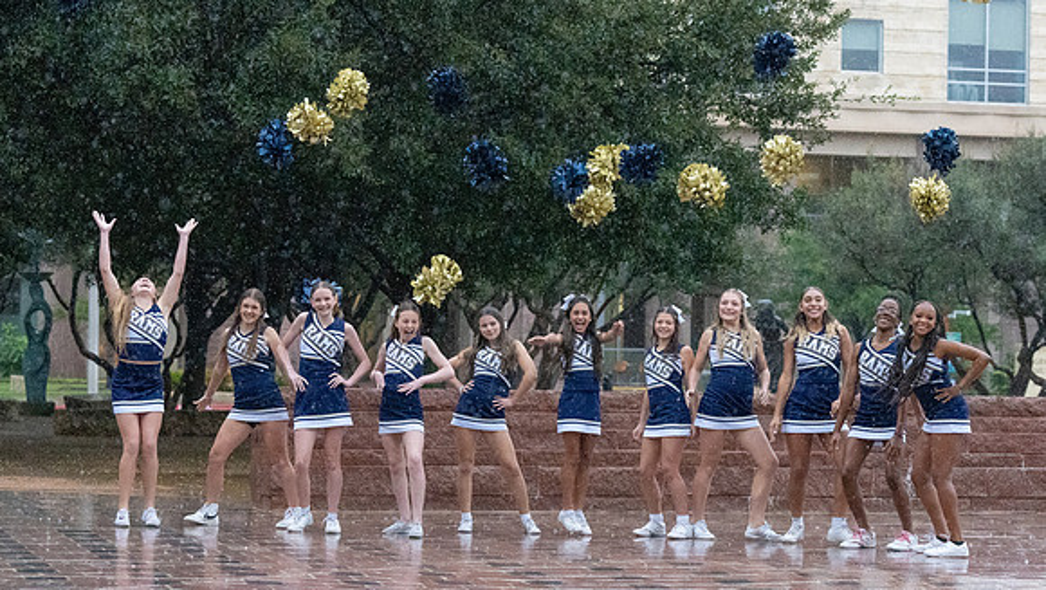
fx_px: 2969
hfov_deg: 20.0
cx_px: 571
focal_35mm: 107
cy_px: 352
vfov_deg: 11.3
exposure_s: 1/1250
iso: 12800
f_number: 3.5
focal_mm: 70
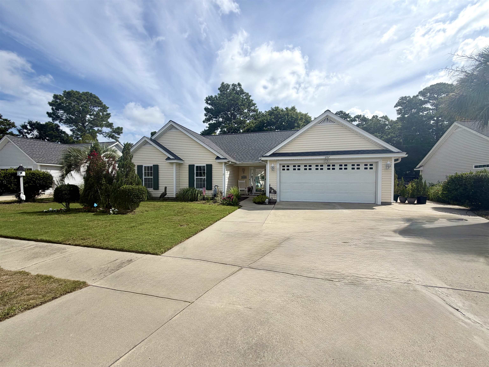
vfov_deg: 85.7
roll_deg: +2.2
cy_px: 184
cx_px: 244
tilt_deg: +0.3
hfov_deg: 102.1
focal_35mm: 14
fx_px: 198
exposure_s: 1/1613
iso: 20
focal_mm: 2.22
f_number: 2.2
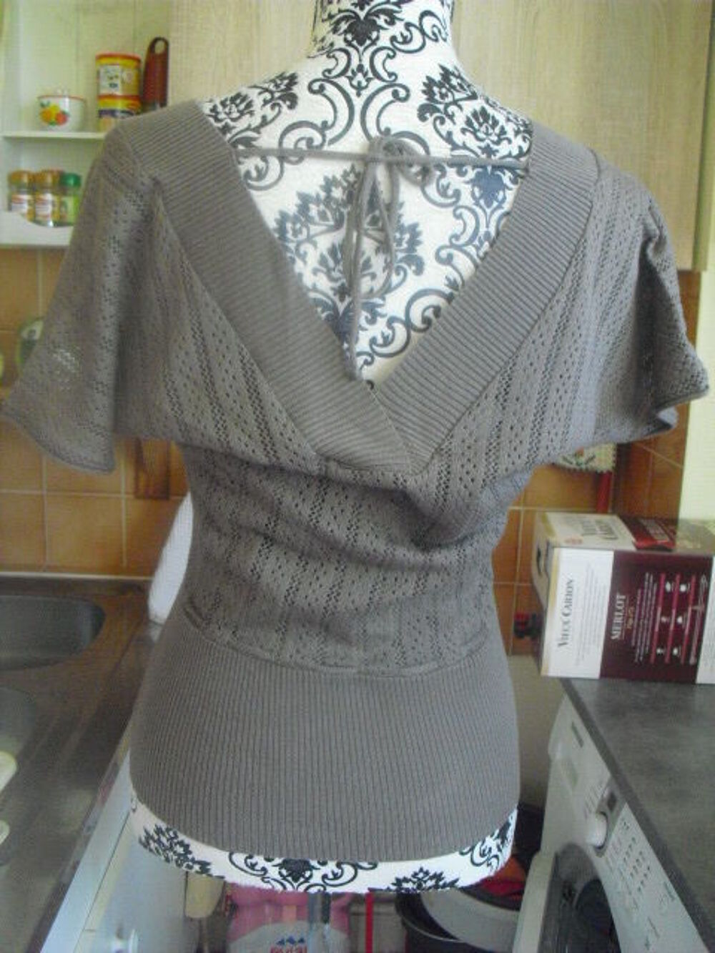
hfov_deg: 39.7
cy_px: 476
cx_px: 358
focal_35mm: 36
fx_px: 991
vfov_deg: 51.4
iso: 800
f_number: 3.1
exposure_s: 1/100
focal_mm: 6.3
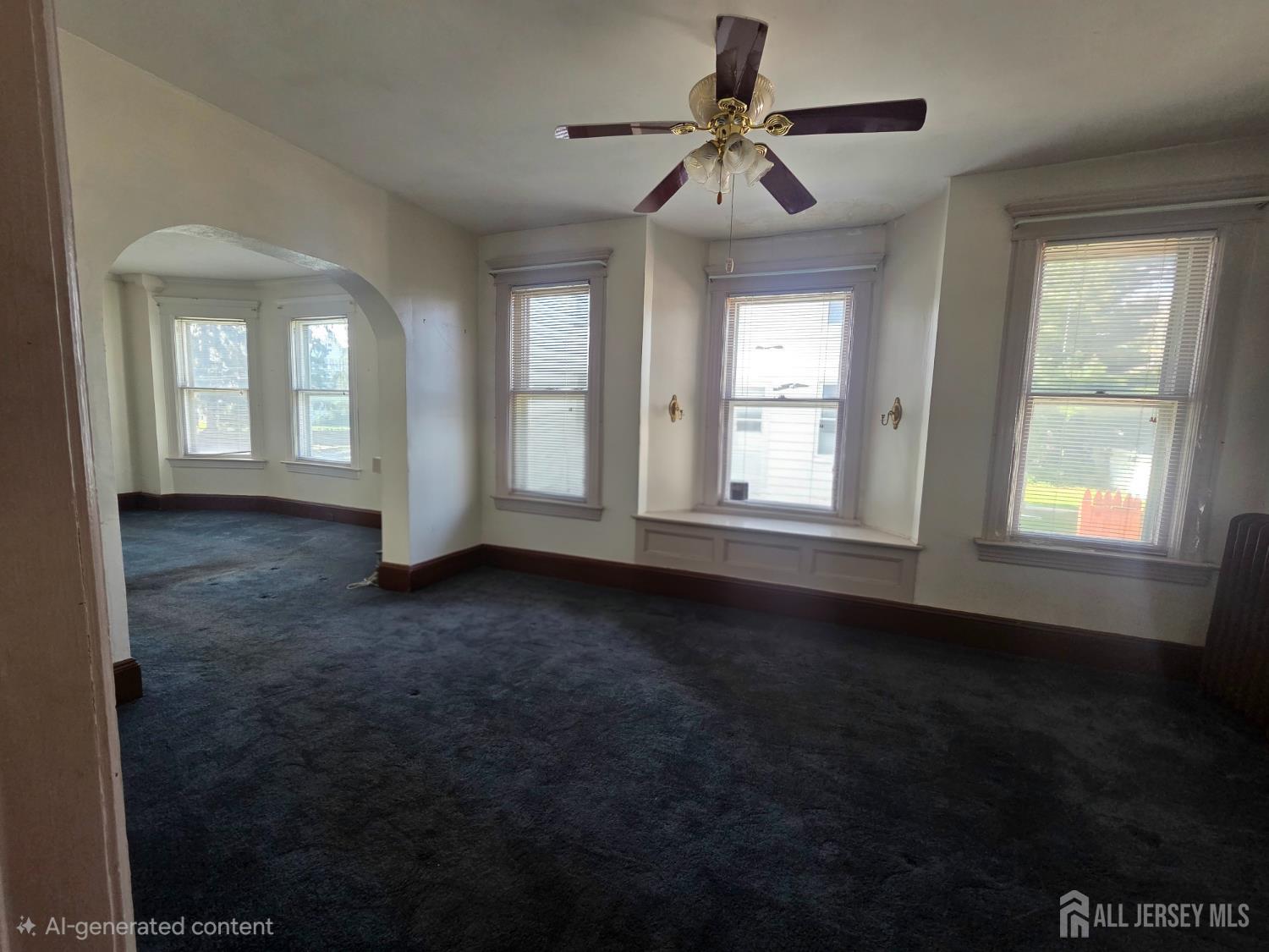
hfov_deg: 106.2
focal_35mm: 13
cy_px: 476
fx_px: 477
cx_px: 634
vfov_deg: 89.9
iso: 200
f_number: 2.2
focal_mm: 2.2
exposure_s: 1/120
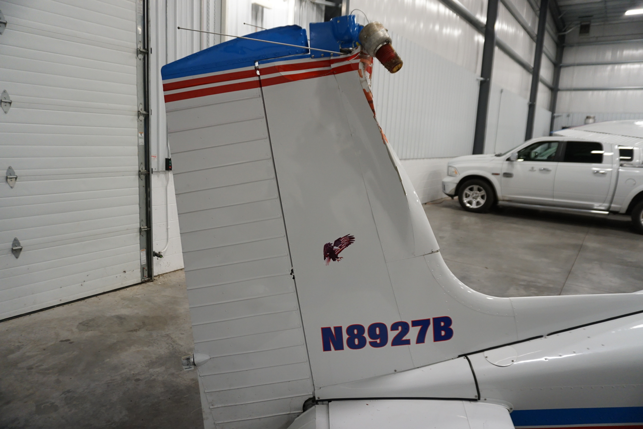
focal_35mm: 24
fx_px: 429
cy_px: 214
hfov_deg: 73.7
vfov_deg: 53.2
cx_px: 322
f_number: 3.5
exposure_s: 1/60
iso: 800
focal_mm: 16
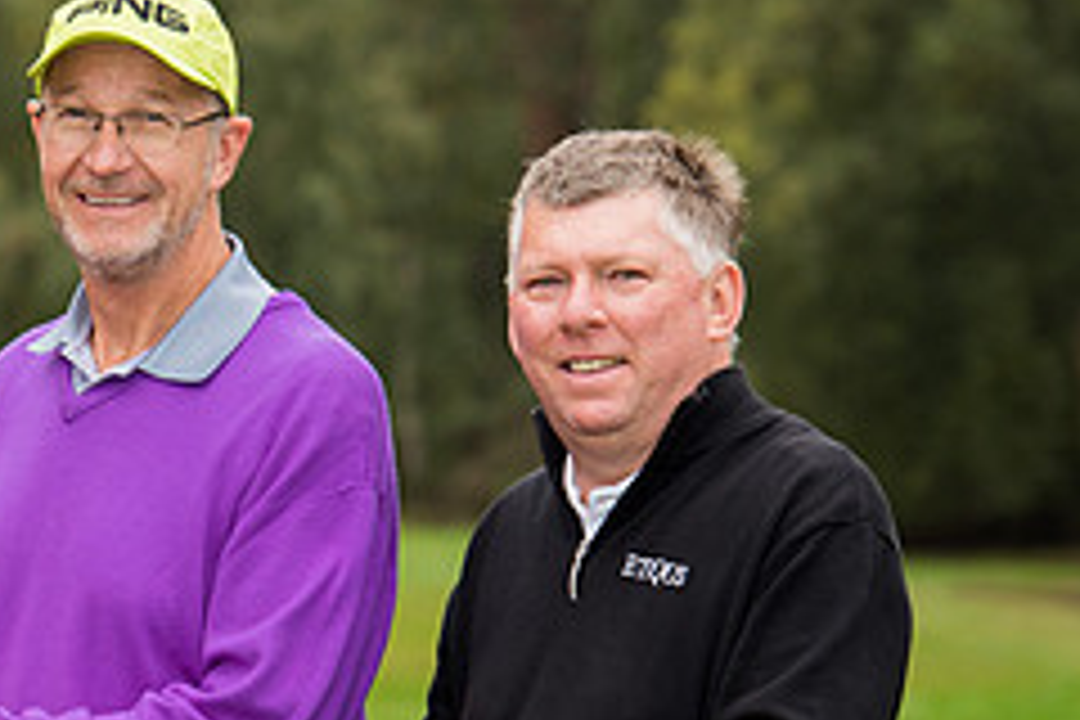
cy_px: 601
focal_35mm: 351
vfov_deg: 3.9
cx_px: -130
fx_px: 10529
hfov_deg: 5.8
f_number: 5.6
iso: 400
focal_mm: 145
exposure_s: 1/250
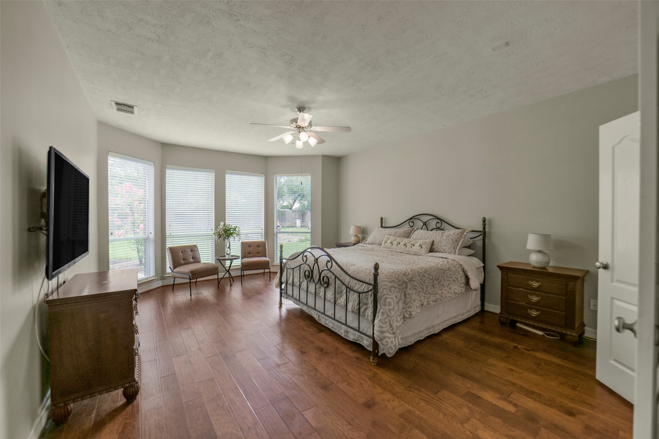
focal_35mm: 14
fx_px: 256
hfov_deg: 104.2
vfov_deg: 81.2
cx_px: 330
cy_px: 220
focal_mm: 14
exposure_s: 1/200
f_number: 5
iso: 500
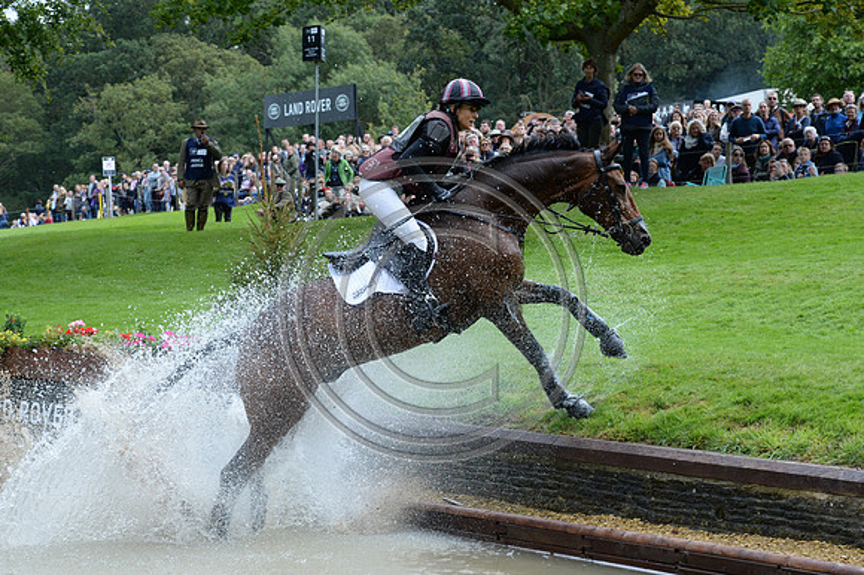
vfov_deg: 13.7
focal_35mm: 100
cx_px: 432
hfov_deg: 20.4
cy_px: 288
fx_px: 2399
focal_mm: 100
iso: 2000
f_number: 9
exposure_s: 1/1000
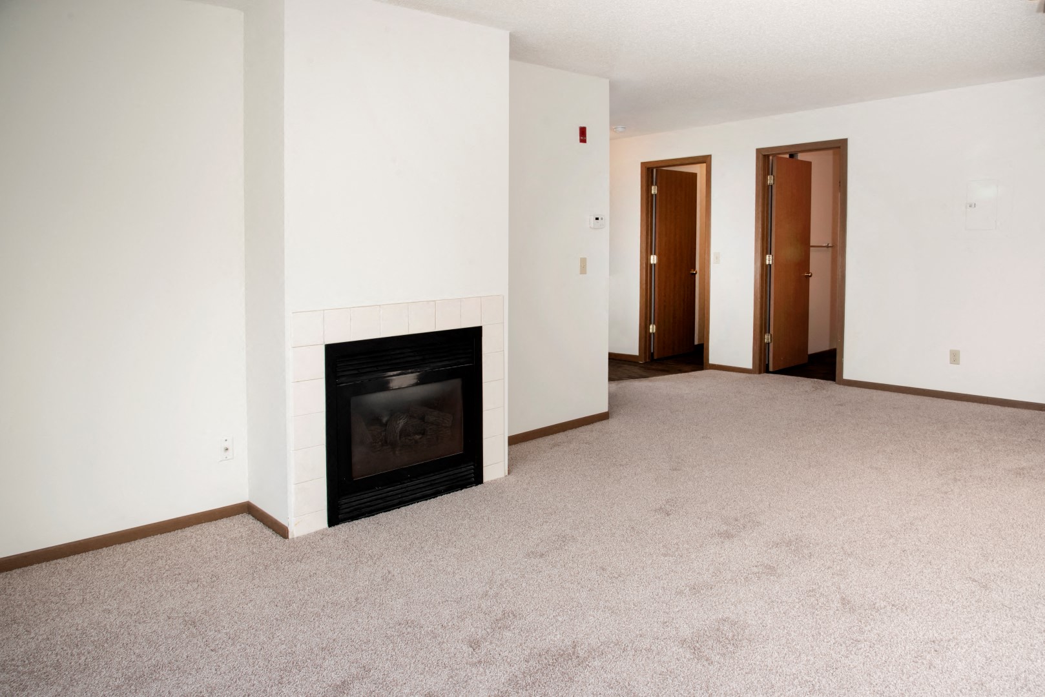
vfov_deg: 53.2
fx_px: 697
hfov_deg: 73.7
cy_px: 348
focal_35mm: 24
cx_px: 522
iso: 800
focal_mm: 24
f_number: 11
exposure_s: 1/25
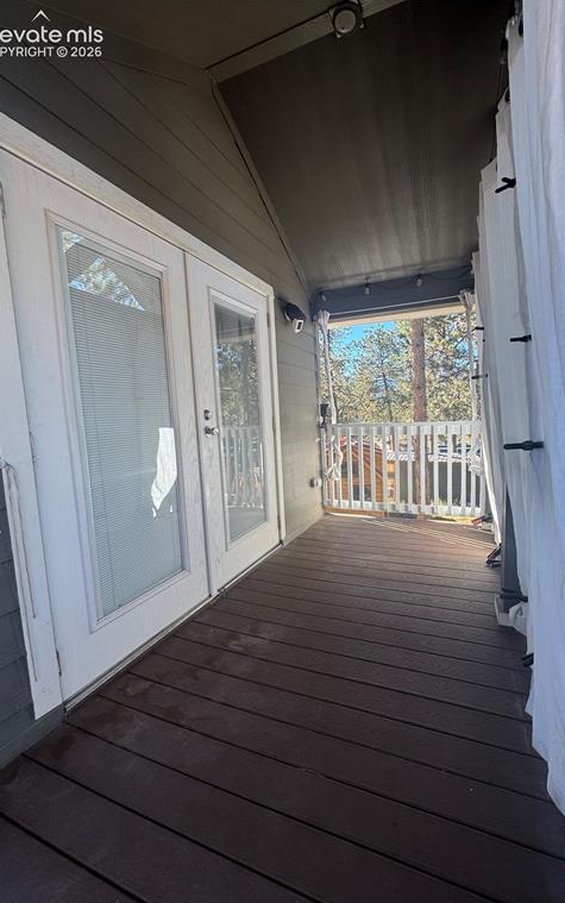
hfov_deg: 74.6
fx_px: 369
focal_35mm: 15
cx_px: 315
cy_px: 454
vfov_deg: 101.4
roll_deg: +2.2
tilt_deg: -6.2
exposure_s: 1/155
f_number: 2.2
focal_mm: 2.22
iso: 40
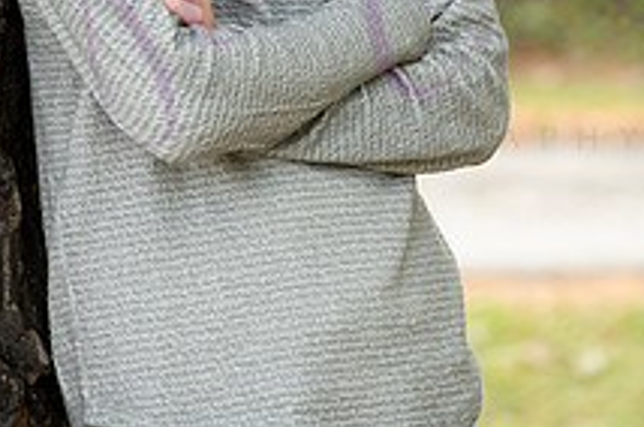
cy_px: -247
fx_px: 6395
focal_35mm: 358
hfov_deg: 5.8
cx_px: 298
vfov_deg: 3.8
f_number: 5.6
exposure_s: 1/400
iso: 800
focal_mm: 170
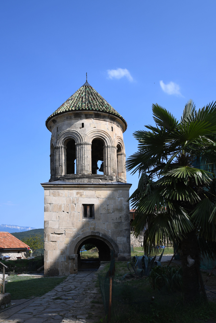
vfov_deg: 61.9
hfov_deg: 43.6
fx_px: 270
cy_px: 162
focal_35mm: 30
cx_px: 108
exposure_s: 1/1000
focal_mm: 20
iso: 100
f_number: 3.5
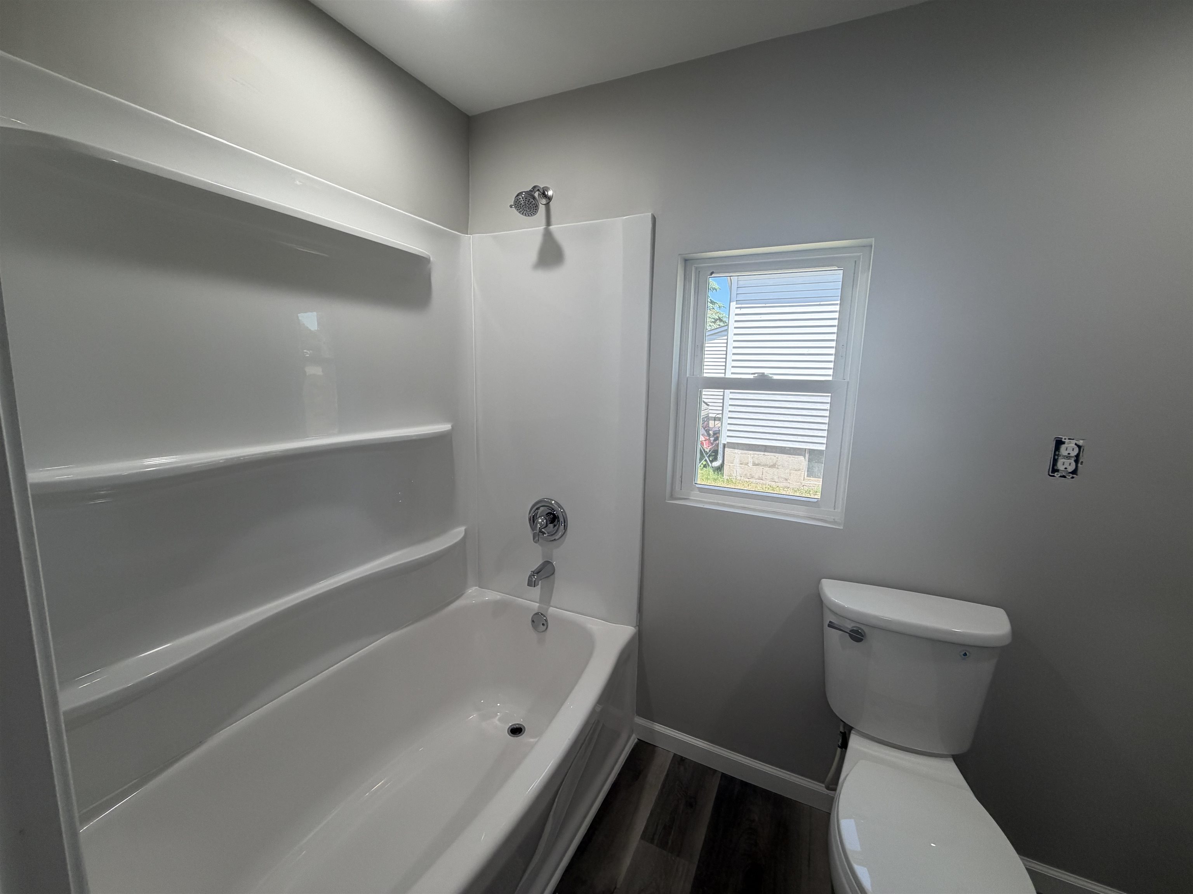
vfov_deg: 85.7
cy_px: 447
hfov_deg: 102.1
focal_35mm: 14
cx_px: 596
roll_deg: -1.3
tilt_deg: -7.8
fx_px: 482
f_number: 2.2
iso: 64
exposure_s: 1/120
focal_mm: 2.22
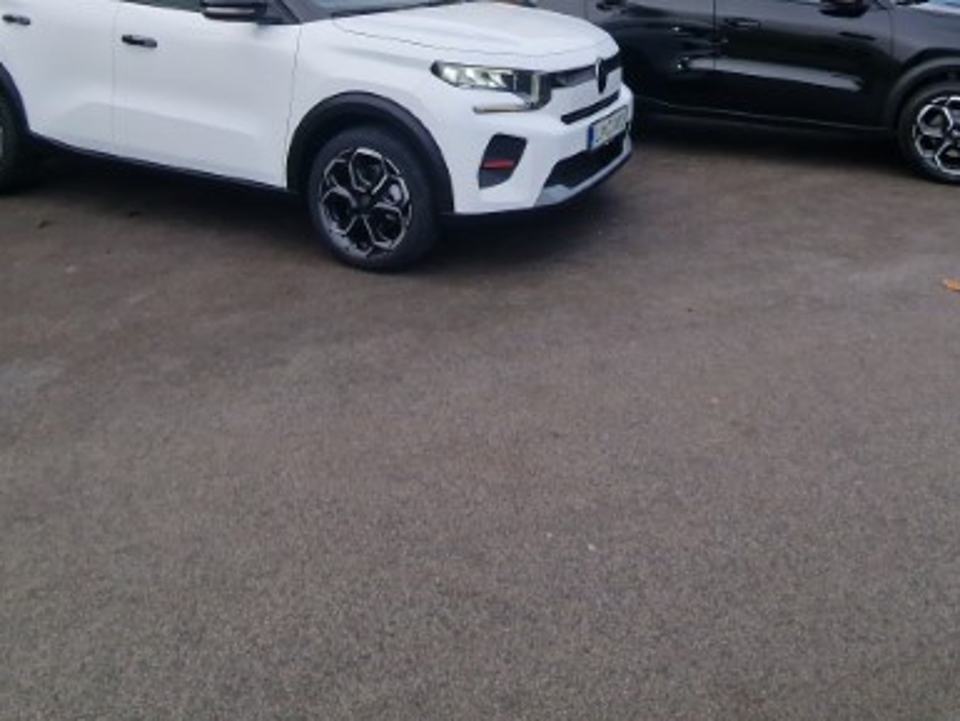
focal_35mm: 27
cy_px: -15
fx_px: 749
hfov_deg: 64.5
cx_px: 588
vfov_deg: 43.3
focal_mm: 2.2
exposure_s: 1/765
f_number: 2.2
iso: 50
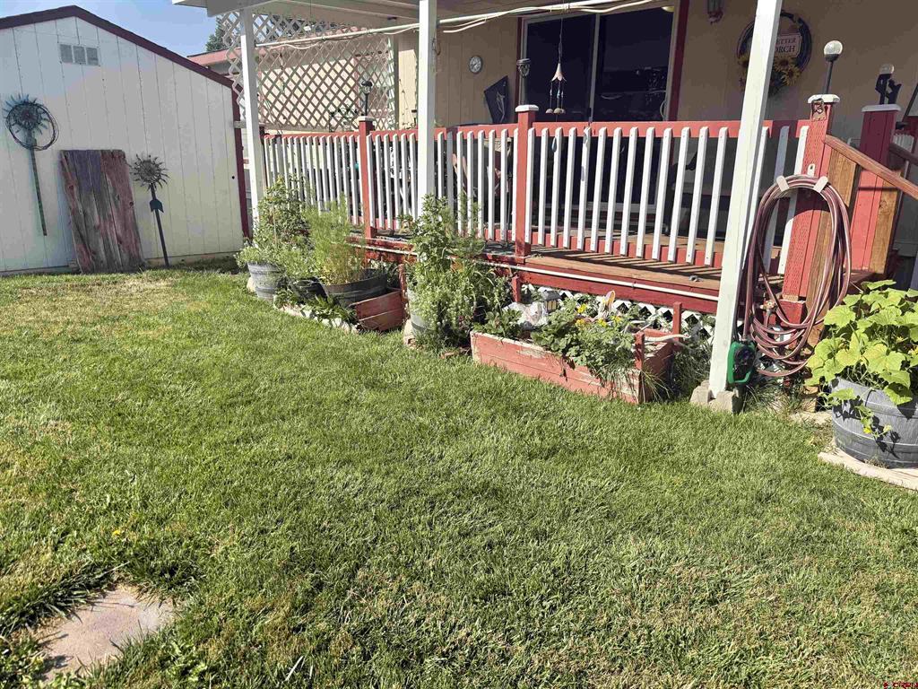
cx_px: 459
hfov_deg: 71.6
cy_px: 344
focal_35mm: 24
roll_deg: -1.1
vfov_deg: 56.8
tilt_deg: -15.2
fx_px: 636
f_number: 1.78
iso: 80
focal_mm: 6.76
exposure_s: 1/4167
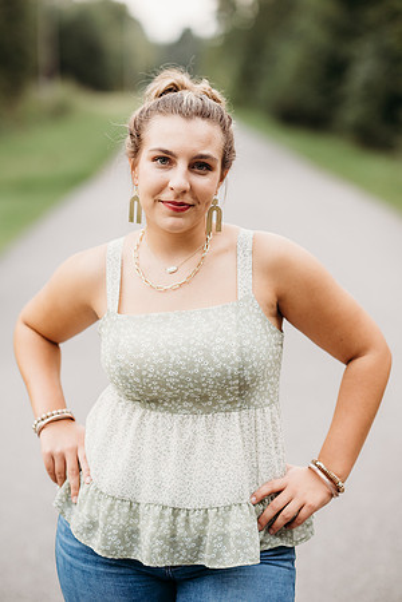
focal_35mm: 85
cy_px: 301
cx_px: 201
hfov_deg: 16.1
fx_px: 1424
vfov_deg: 23.9
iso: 400
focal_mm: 85
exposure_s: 1/250
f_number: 2.2
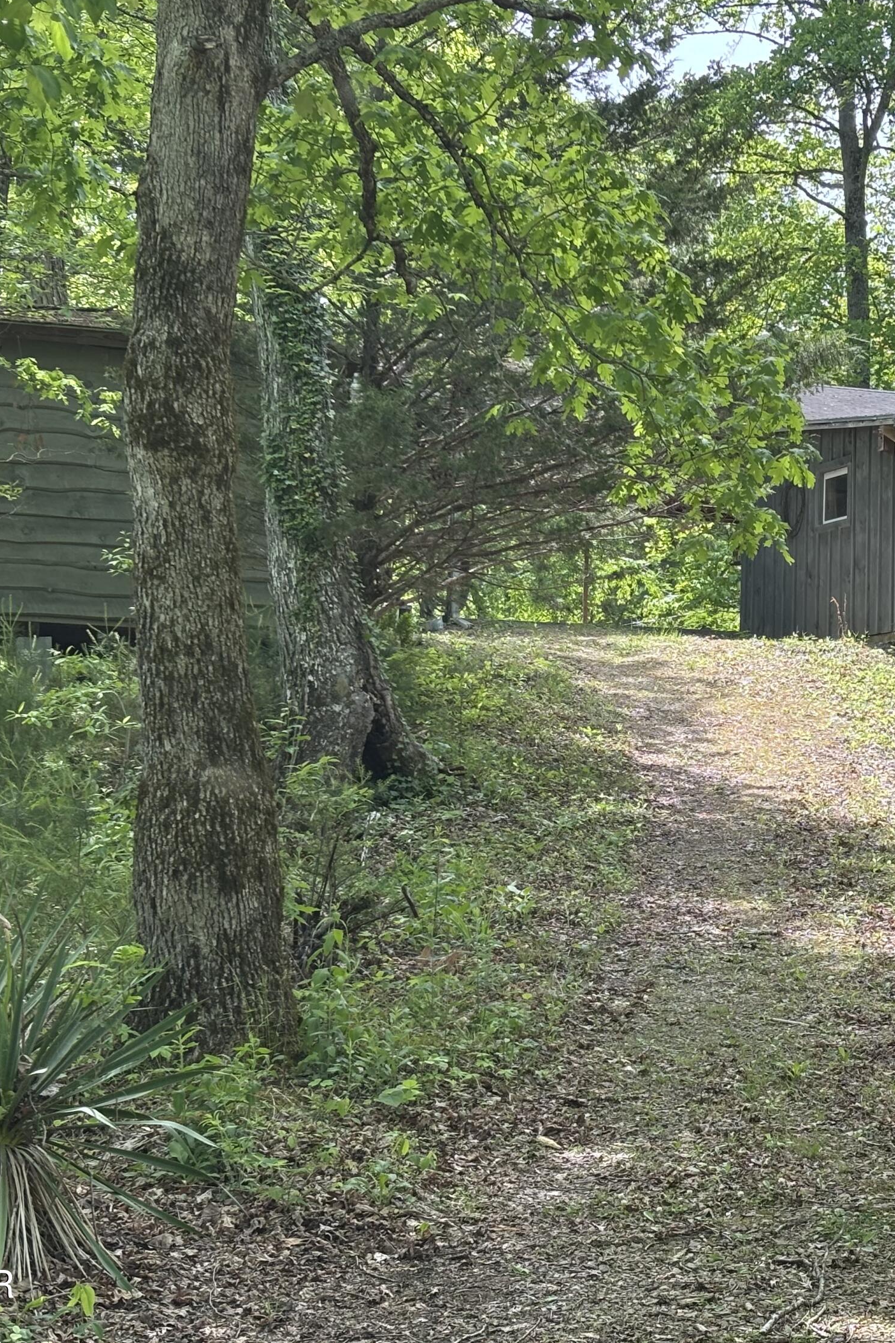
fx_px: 2722
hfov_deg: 18.4
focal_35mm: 73
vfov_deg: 27.7
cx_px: 778
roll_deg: -1.2
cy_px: 667
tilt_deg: +4.4
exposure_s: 1/488
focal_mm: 5.96
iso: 32
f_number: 1.6
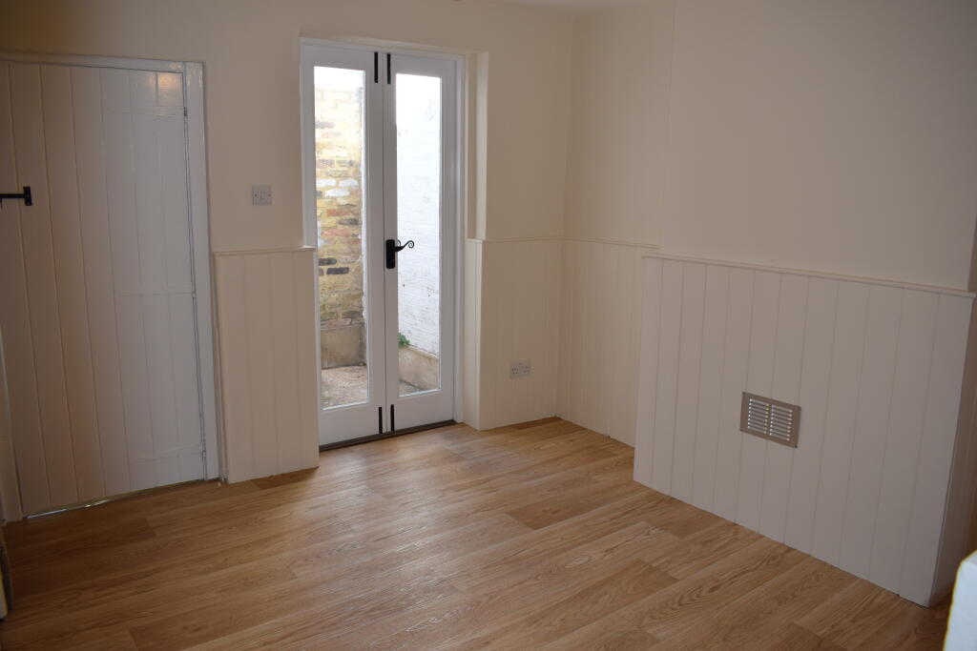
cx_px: 488
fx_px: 733
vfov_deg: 47.9
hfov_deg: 67.4
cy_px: 326
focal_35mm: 27
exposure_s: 1/125
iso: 450
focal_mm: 18
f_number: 5.6
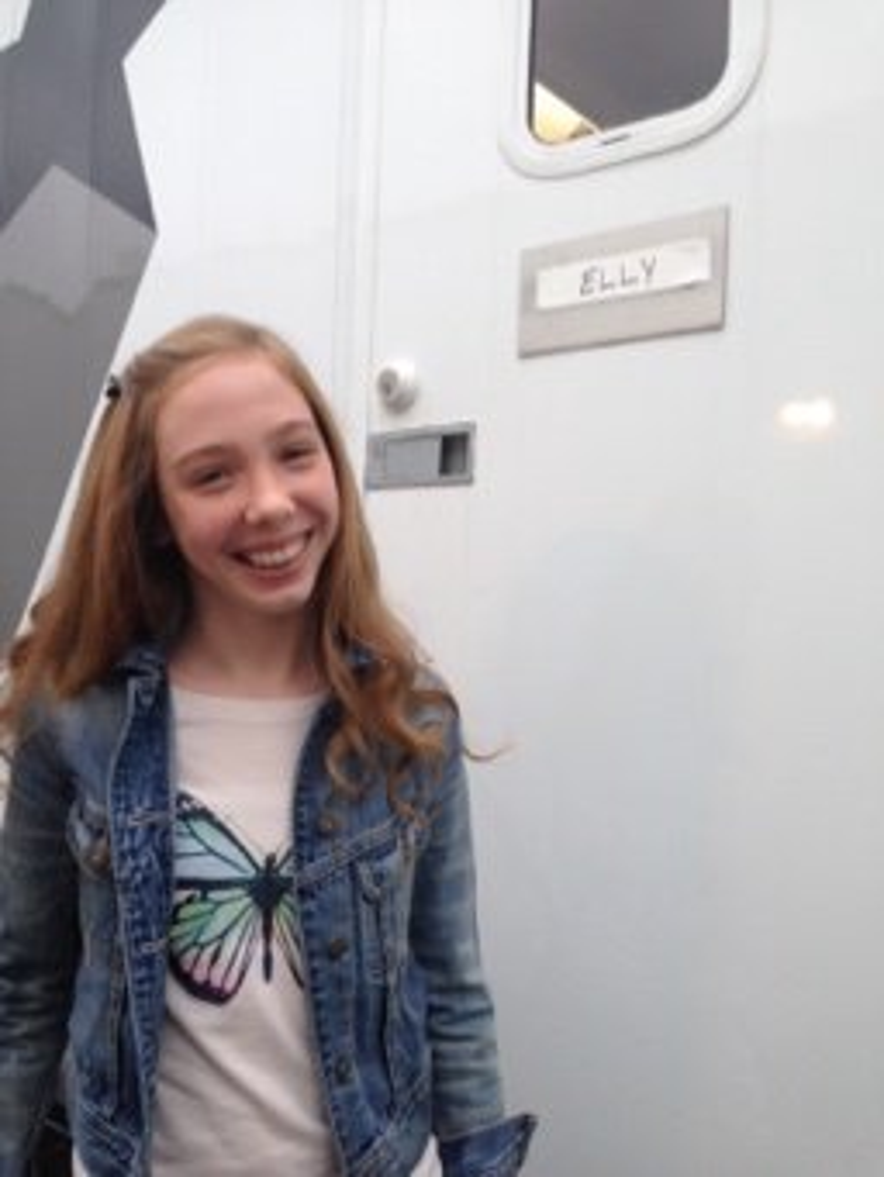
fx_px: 1123
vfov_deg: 55.3
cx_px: 442
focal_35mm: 33
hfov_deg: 43.0
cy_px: 588
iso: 50
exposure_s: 1/120
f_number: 2.4
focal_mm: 4.12
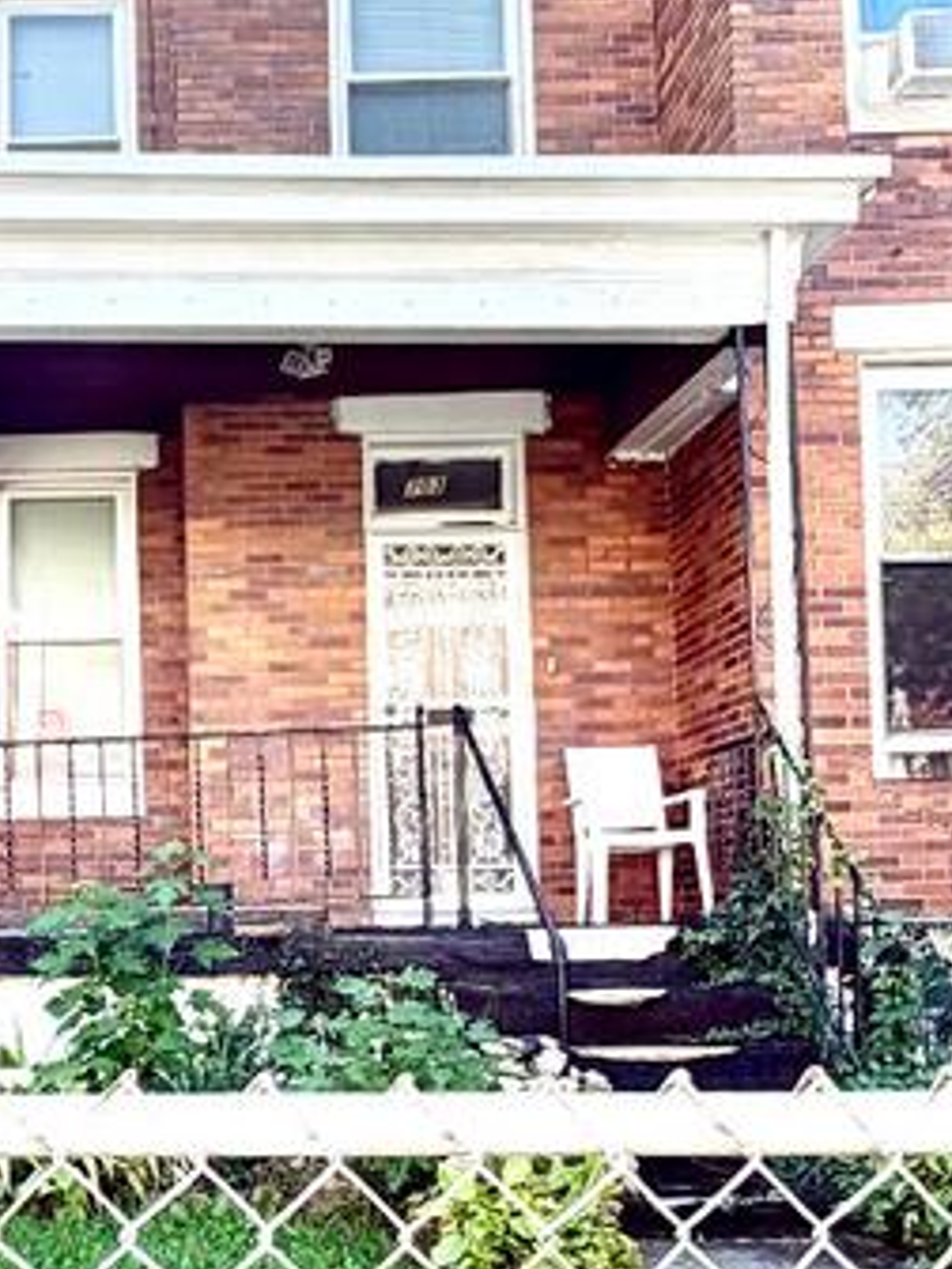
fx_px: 1650
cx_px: 166
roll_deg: -0.4
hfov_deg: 31.2
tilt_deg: +4.8
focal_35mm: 45
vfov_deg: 41.5
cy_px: 854
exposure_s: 1/502
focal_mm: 2.22
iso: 50
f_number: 2.2
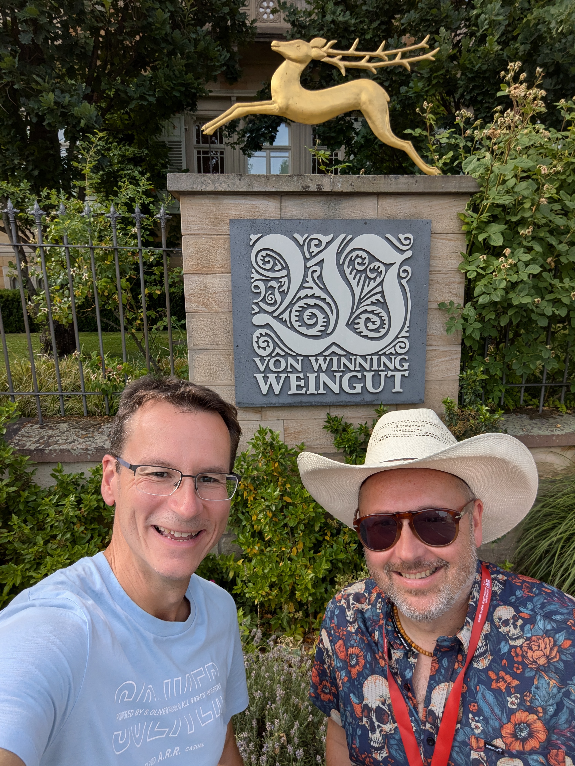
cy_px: 383
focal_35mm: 21
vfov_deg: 79.0
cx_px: 288
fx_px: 465
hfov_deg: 63.4
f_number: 2.2
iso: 35
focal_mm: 2.74
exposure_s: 1/661
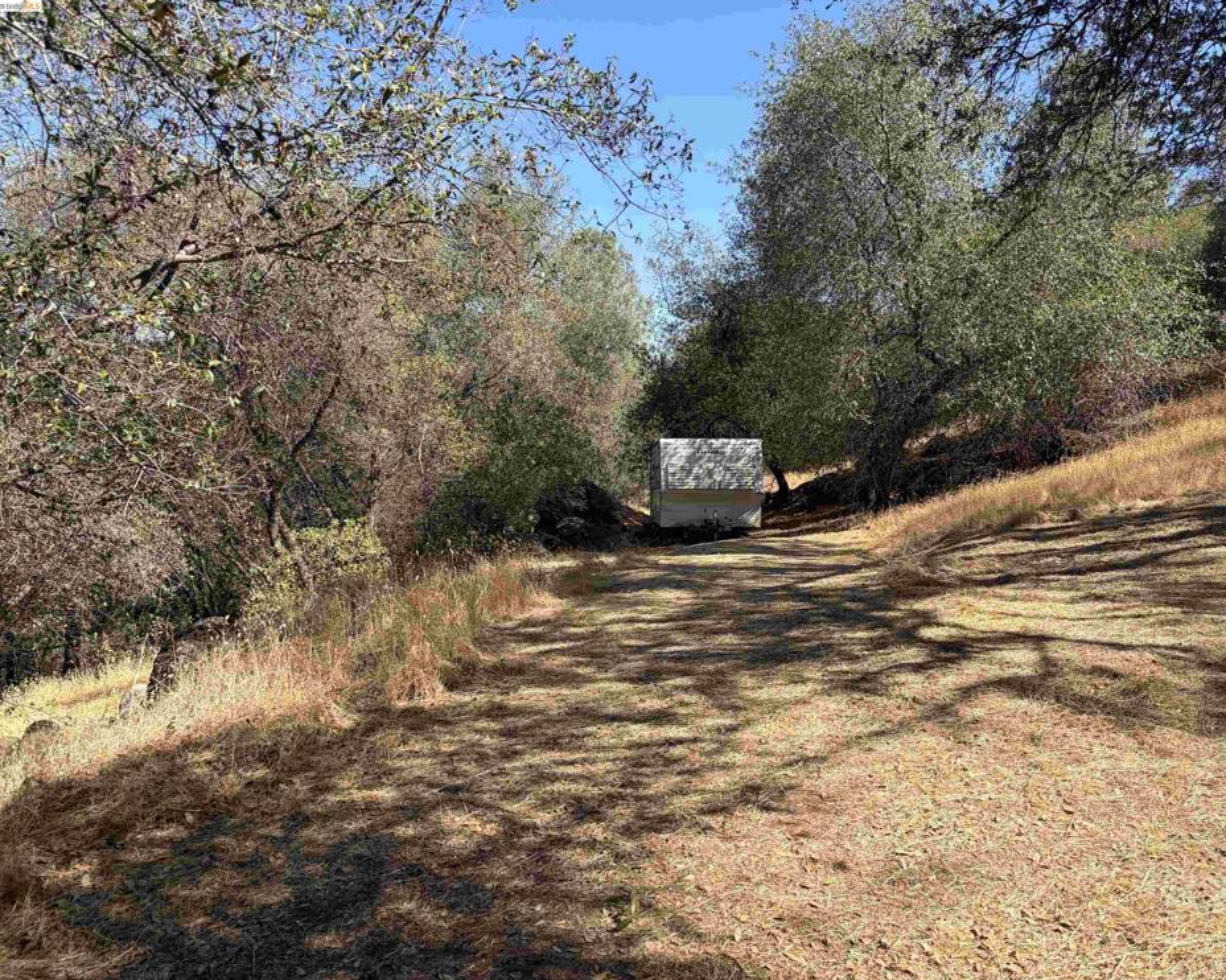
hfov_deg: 62.1
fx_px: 1016
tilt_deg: -0.5
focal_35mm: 28
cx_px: 662
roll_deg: -1.6
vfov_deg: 51.5
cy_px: 505
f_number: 1.6
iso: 50
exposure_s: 1/1848
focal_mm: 5.96
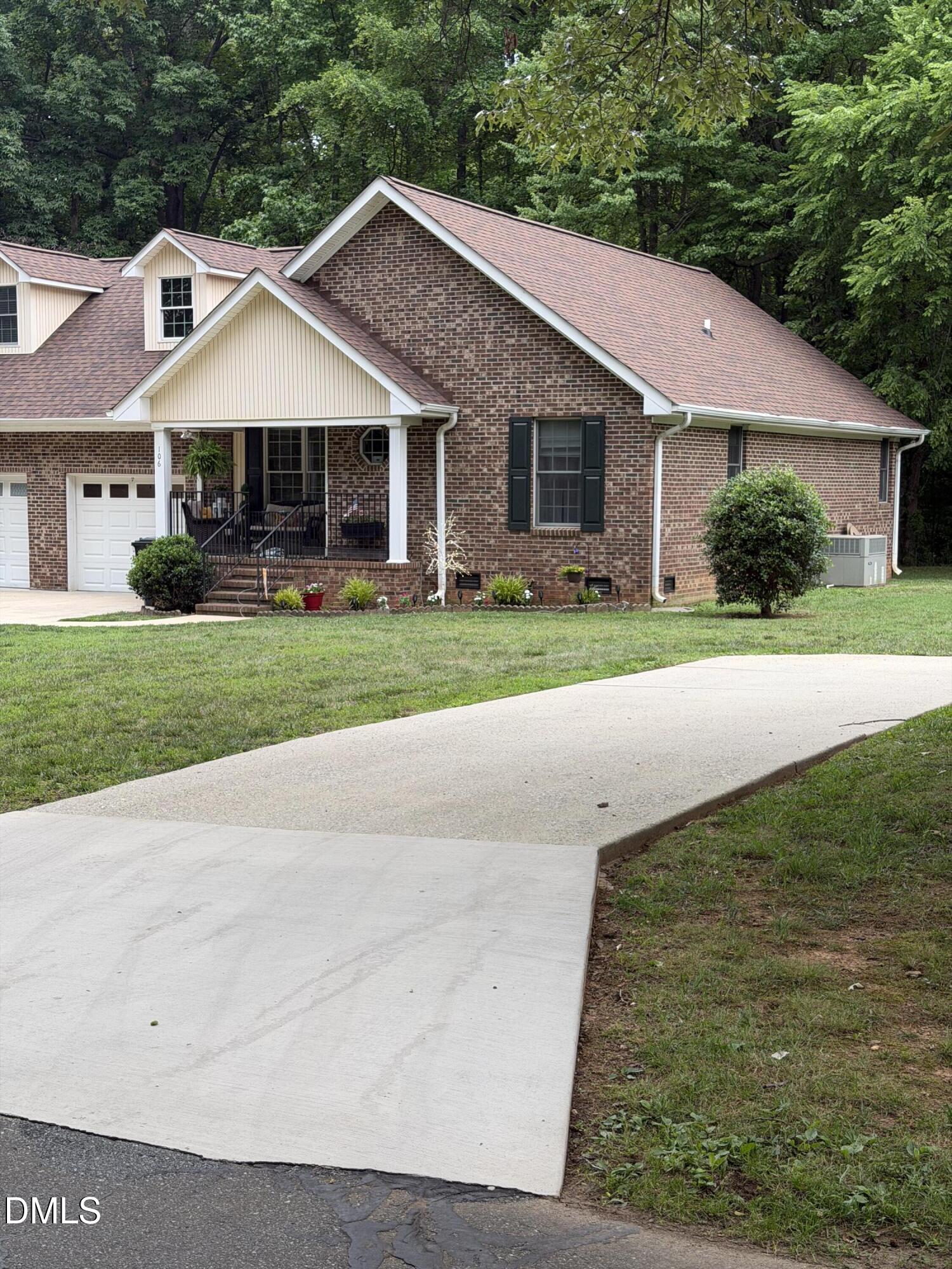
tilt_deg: -5.3
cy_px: 634
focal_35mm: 48
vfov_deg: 39.7
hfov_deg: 30.3
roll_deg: -0.6
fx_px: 1760
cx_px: 476
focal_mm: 6.76
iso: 64
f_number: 1.78
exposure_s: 1/278
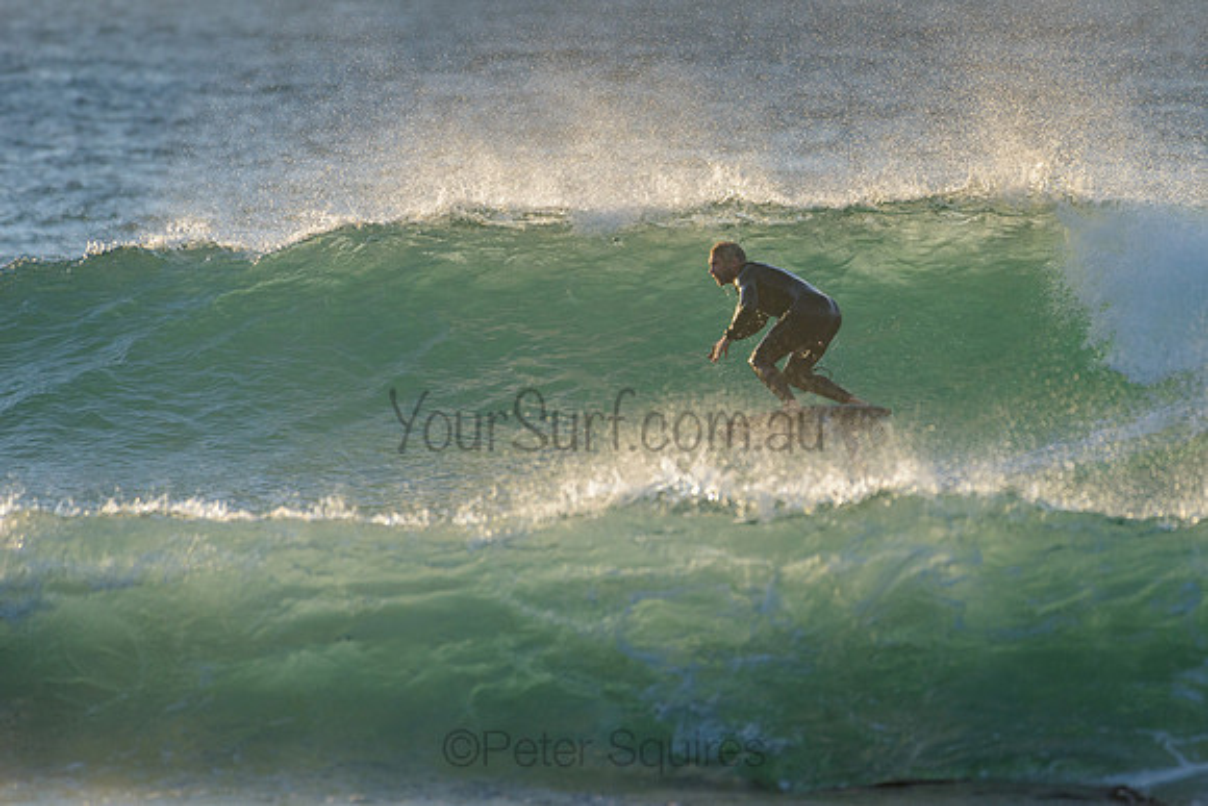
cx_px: 735
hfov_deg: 3.4
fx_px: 20578
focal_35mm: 613
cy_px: 324
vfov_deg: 2.2
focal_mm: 500
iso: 360
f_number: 5.6
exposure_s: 1/2000
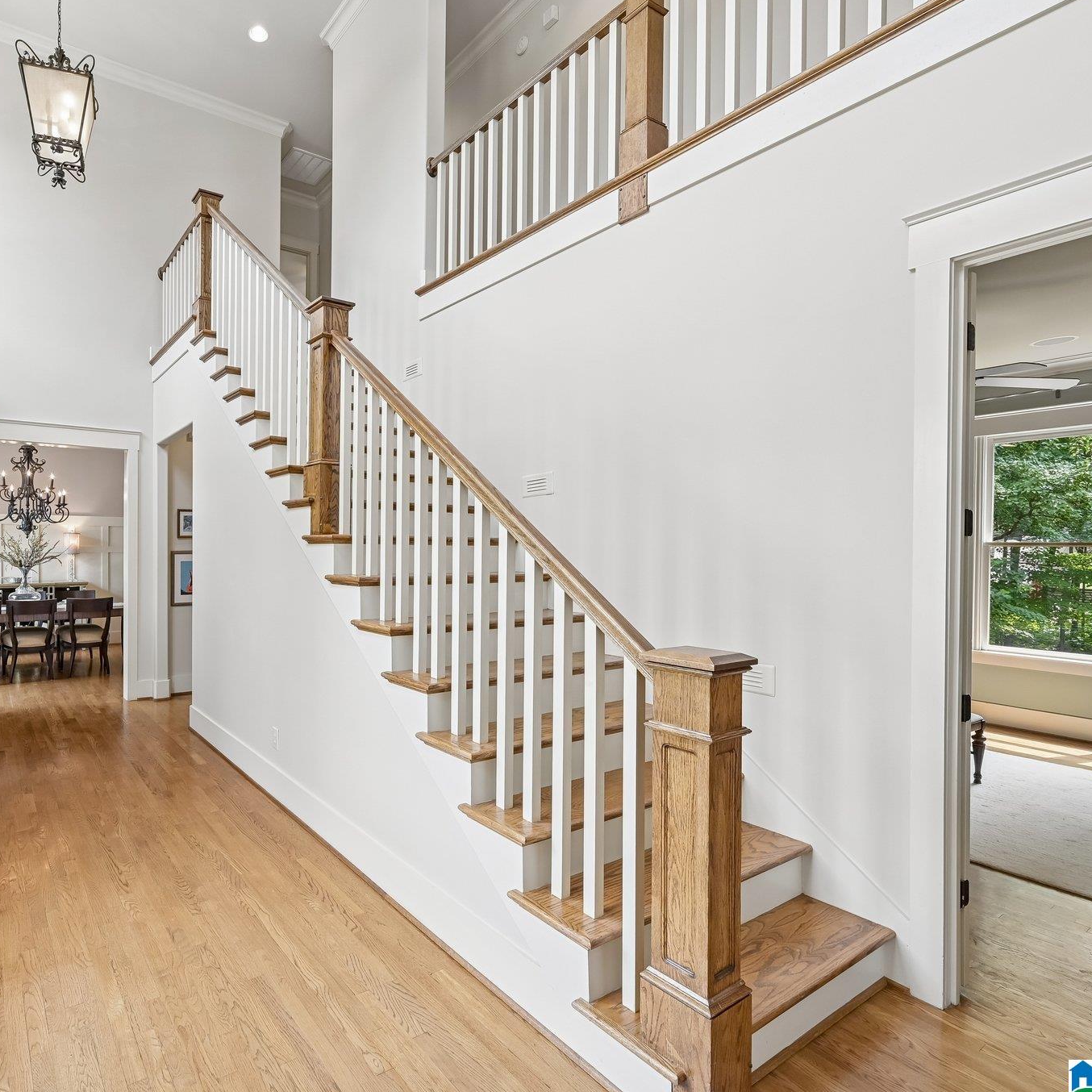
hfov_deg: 77.4
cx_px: 340
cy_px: 546
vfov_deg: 80.7
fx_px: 642
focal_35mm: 18
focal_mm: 14
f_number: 8
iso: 400
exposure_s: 1/100
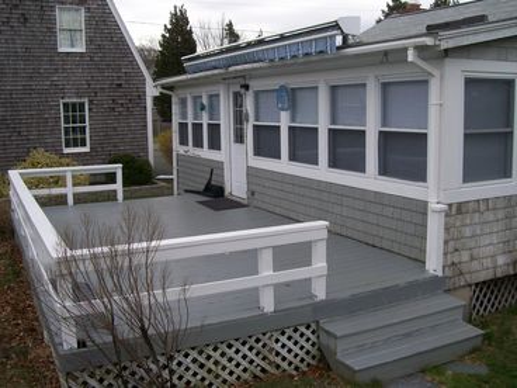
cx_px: 258
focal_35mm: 36
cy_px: 194
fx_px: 538
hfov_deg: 51.4
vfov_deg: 39.7
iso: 80
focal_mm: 6
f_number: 2.7
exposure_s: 1/522
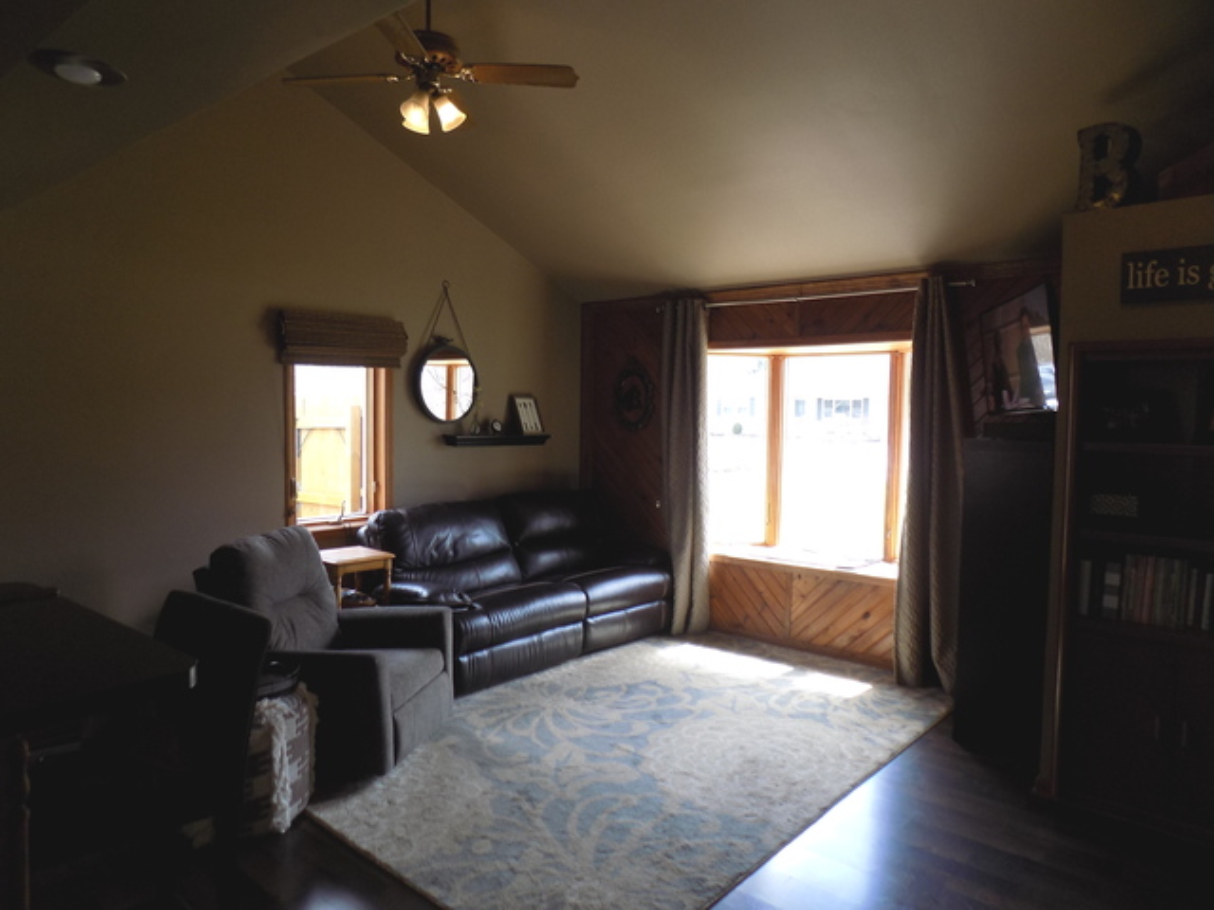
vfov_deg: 58.9
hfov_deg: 73.9
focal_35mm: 23
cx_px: 607
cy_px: 455
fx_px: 807
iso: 80
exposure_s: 1/40
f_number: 3.1
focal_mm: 4
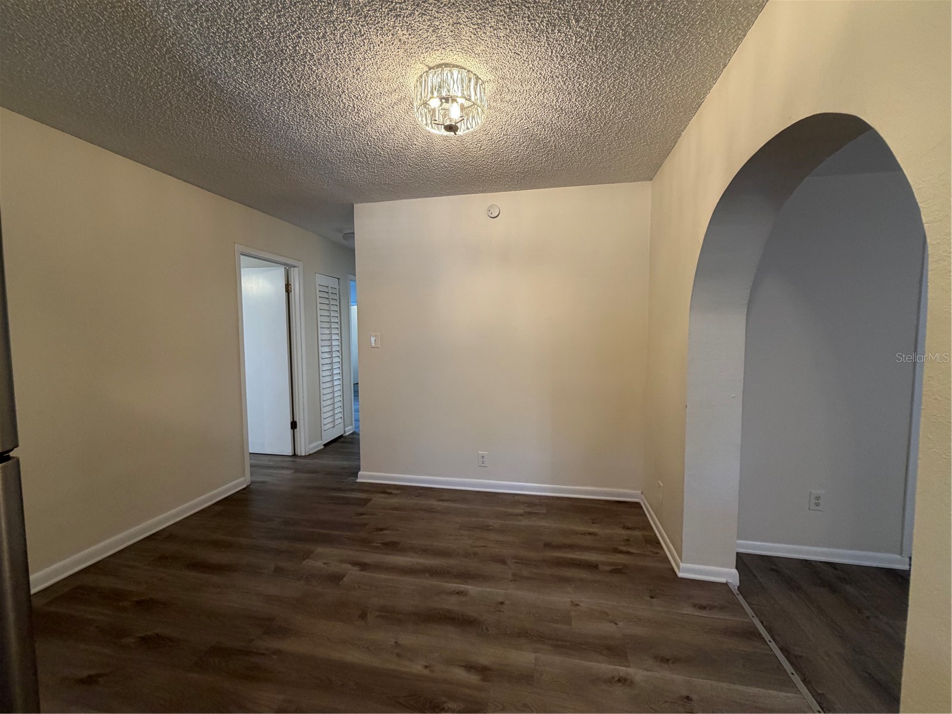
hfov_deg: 102.1
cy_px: 357
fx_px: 385
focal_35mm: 14
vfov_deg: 85.7
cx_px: 476
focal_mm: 2.22
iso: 250
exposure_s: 1/60
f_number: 2.2
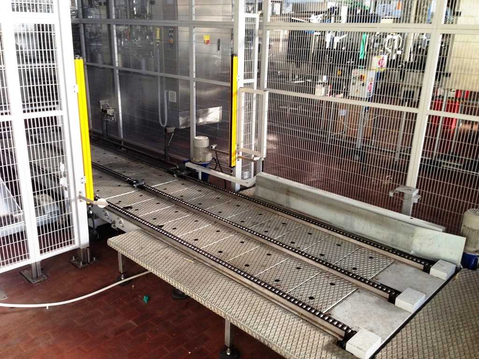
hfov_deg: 55.4
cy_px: 180
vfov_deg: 42.9
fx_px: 457
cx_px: 240
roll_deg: -1.4
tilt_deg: -19.3
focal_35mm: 33
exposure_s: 1/30
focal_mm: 4.12
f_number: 2.4
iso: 50
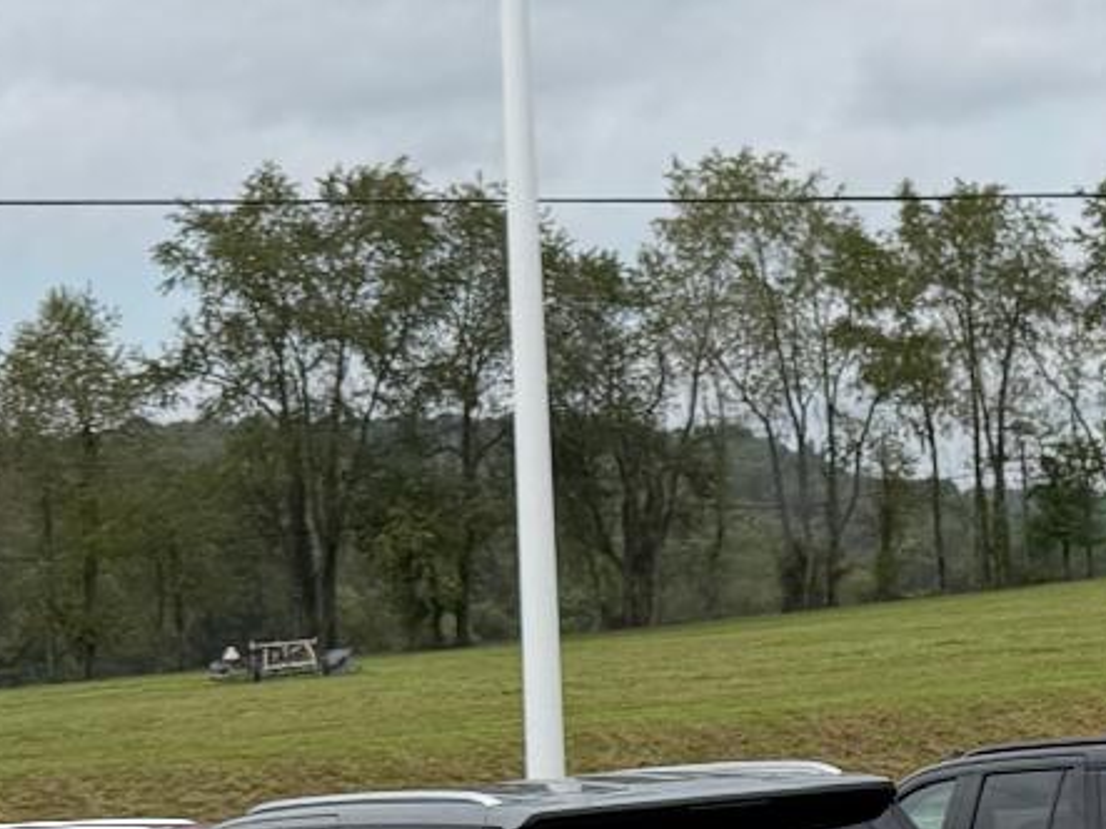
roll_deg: +0.1
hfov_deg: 17.3
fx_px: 3322
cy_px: 936
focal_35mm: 104
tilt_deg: -3.6
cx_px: 1580
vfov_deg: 13.9
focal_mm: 6.76
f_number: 1.78
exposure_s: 1/4405
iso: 80
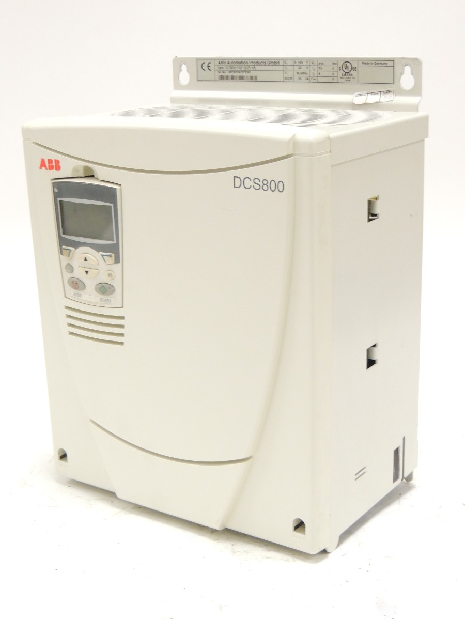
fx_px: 985
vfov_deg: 34.9
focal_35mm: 55
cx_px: 232
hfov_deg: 26.6
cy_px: 310
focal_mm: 9.8
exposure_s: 1/15
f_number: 3.7
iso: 560
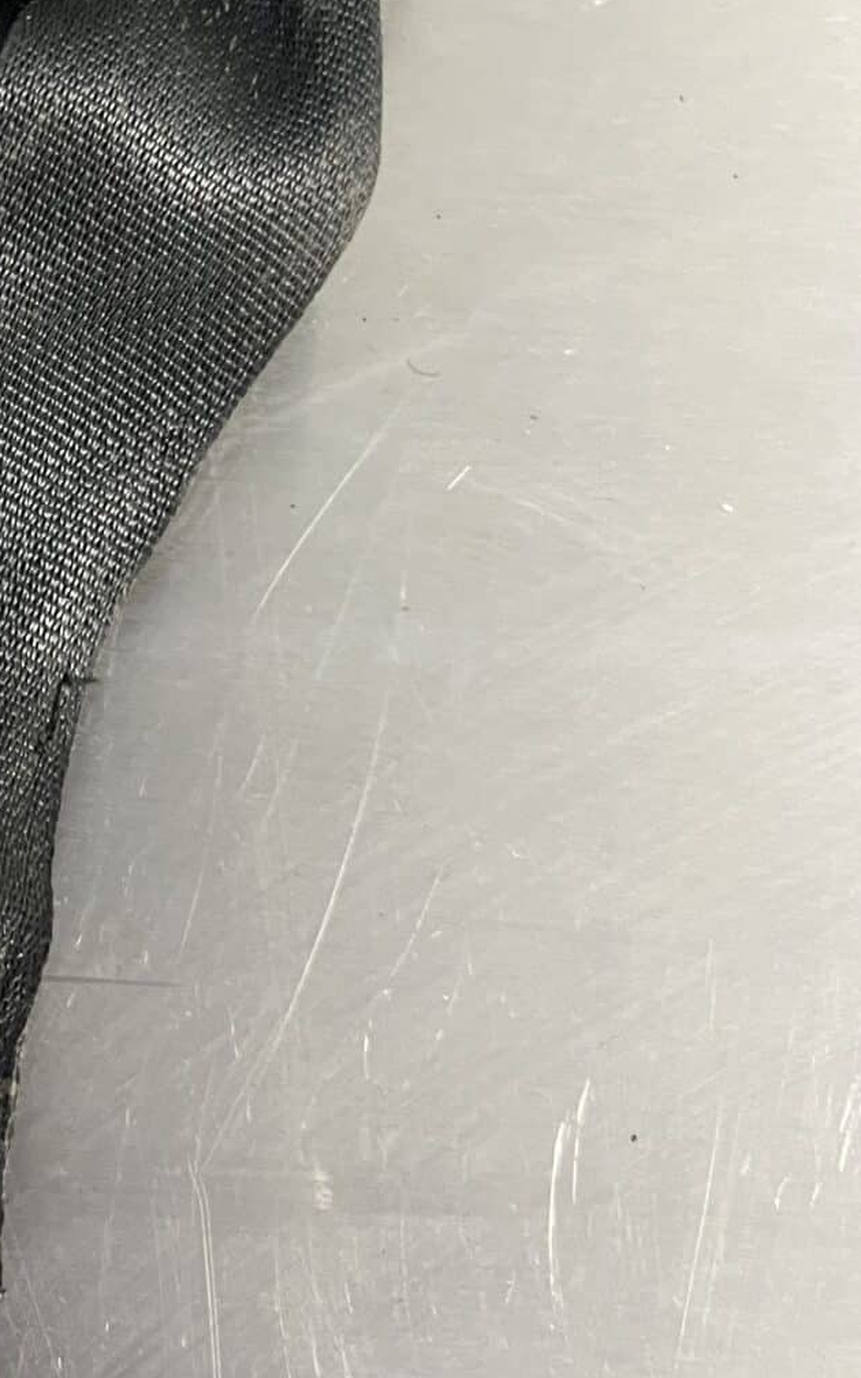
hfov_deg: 21.7
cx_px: -126
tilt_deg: -69.6
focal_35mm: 56
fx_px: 2102
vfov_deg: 35.7
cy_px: 406
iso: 400
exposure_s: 1/33
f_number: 1.6
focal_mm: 5.1
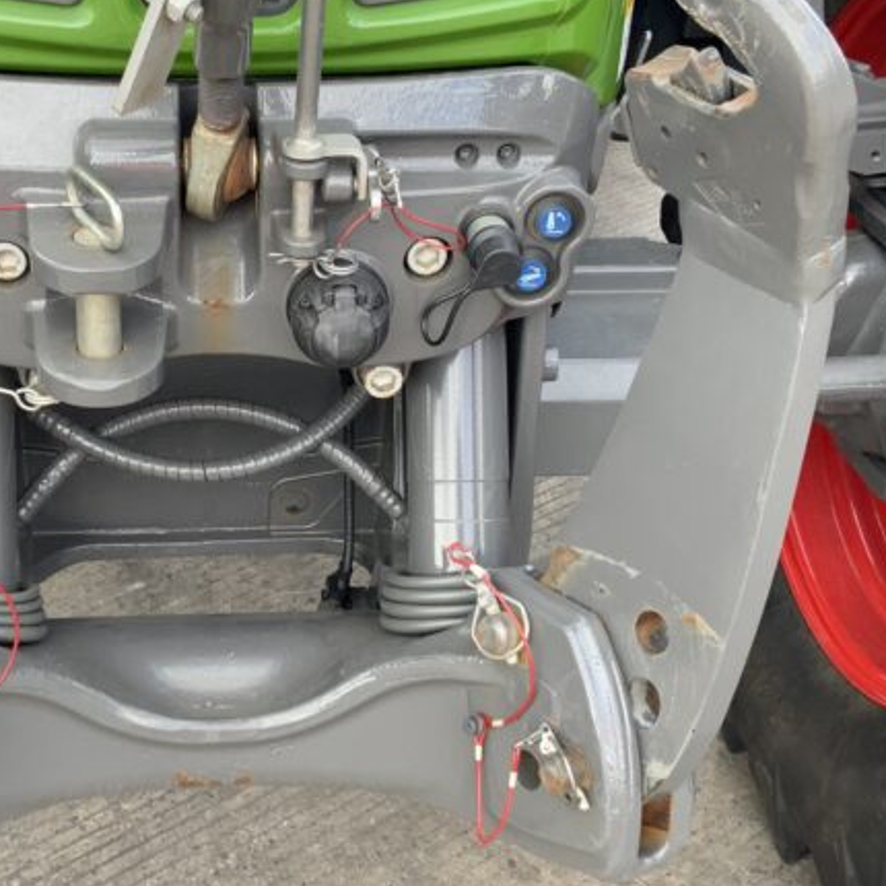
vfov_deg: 28.2
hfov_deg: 28.0
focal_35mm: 61
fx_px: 1766
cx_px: 286
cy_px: 433
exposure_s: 1/122
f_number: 1.8
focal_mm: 3
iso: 25
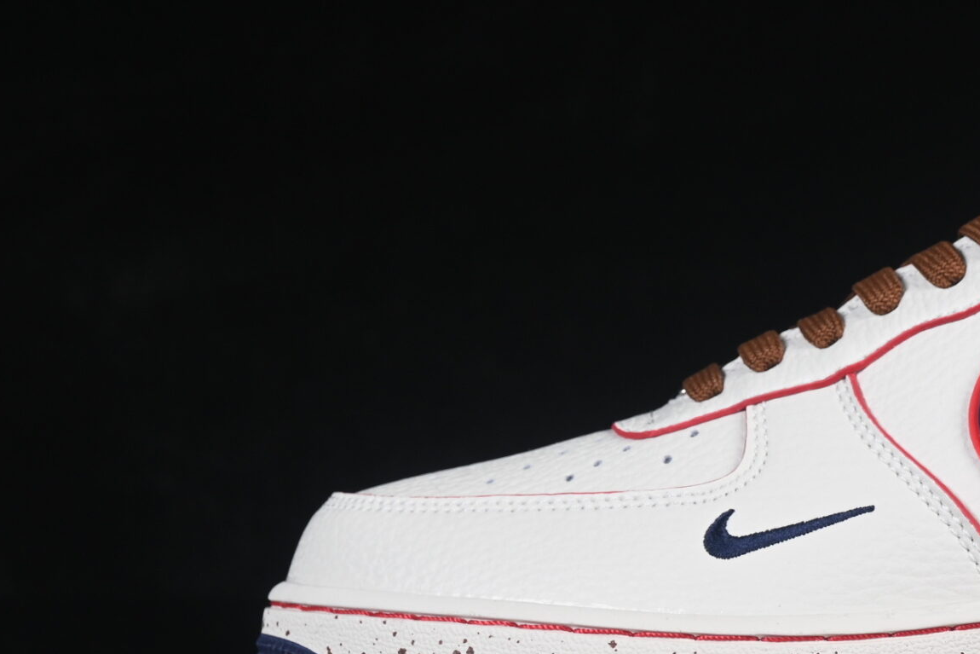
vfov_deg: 8.2
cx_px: 1041
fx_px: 4546
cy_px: 325
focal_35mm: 167
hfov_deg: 12.1
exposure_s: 1/80
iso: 160
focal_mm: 50
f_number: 8
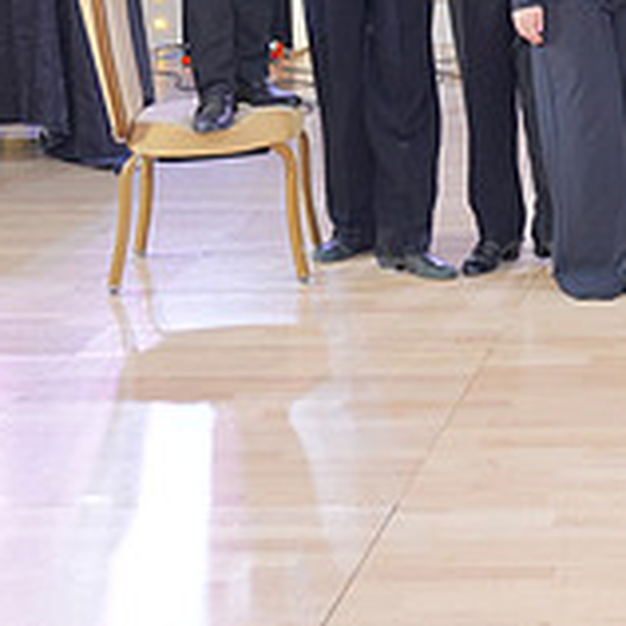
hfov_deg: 15.8
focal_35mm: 103
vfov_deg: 16.2
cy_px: -133
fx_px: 2107
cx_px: 876
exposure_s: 1/200
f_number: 4
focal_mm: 33
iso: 1250
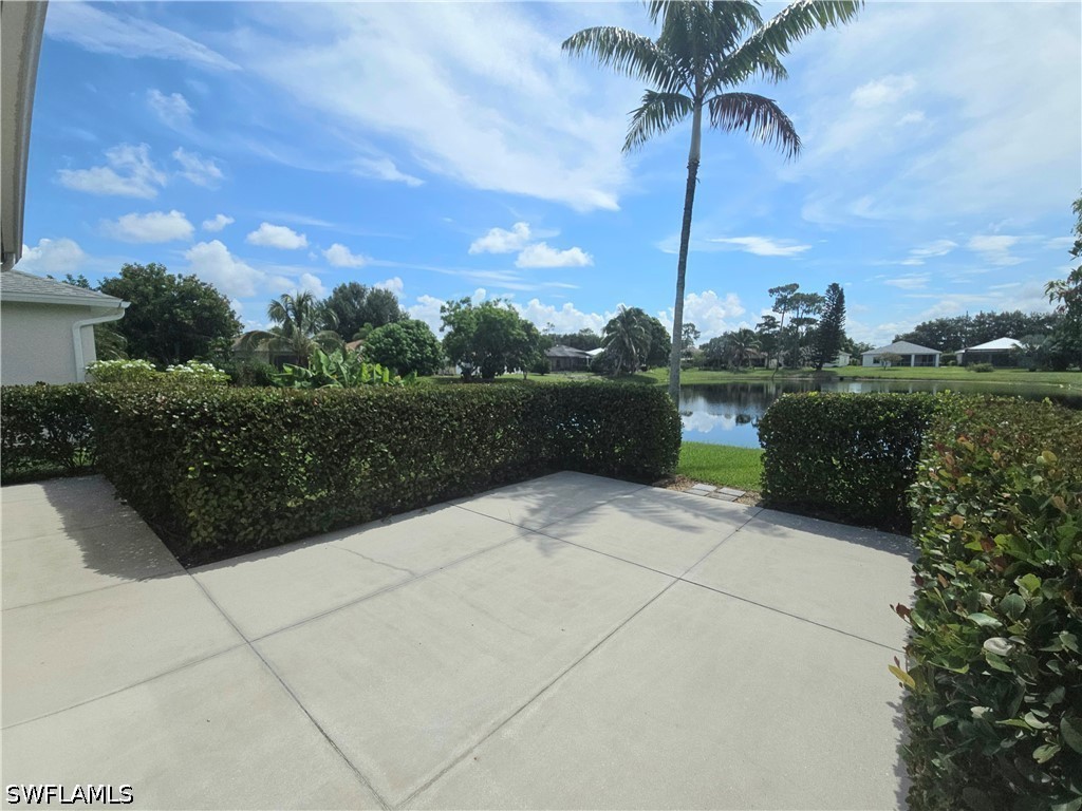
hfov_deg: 106.2
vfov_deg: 89.9
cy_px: 406
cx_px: 541
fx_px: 406
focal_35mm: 13
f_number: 2.2
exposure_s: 1/3333
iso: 50
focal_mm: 2.2
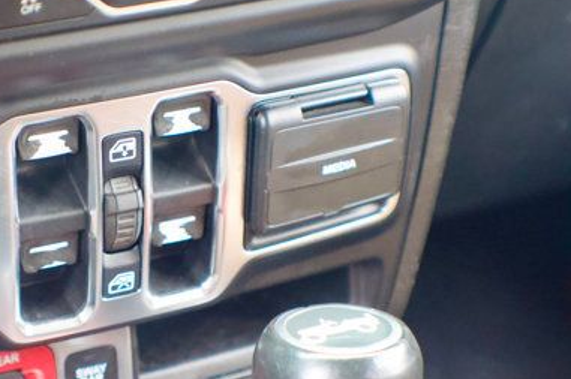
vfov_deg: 10.8
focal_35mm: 126
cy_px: 224
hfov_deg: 16.1
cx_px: 96
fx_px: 1996
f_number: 3.5
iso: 2500
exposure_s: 1/50
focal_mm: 50
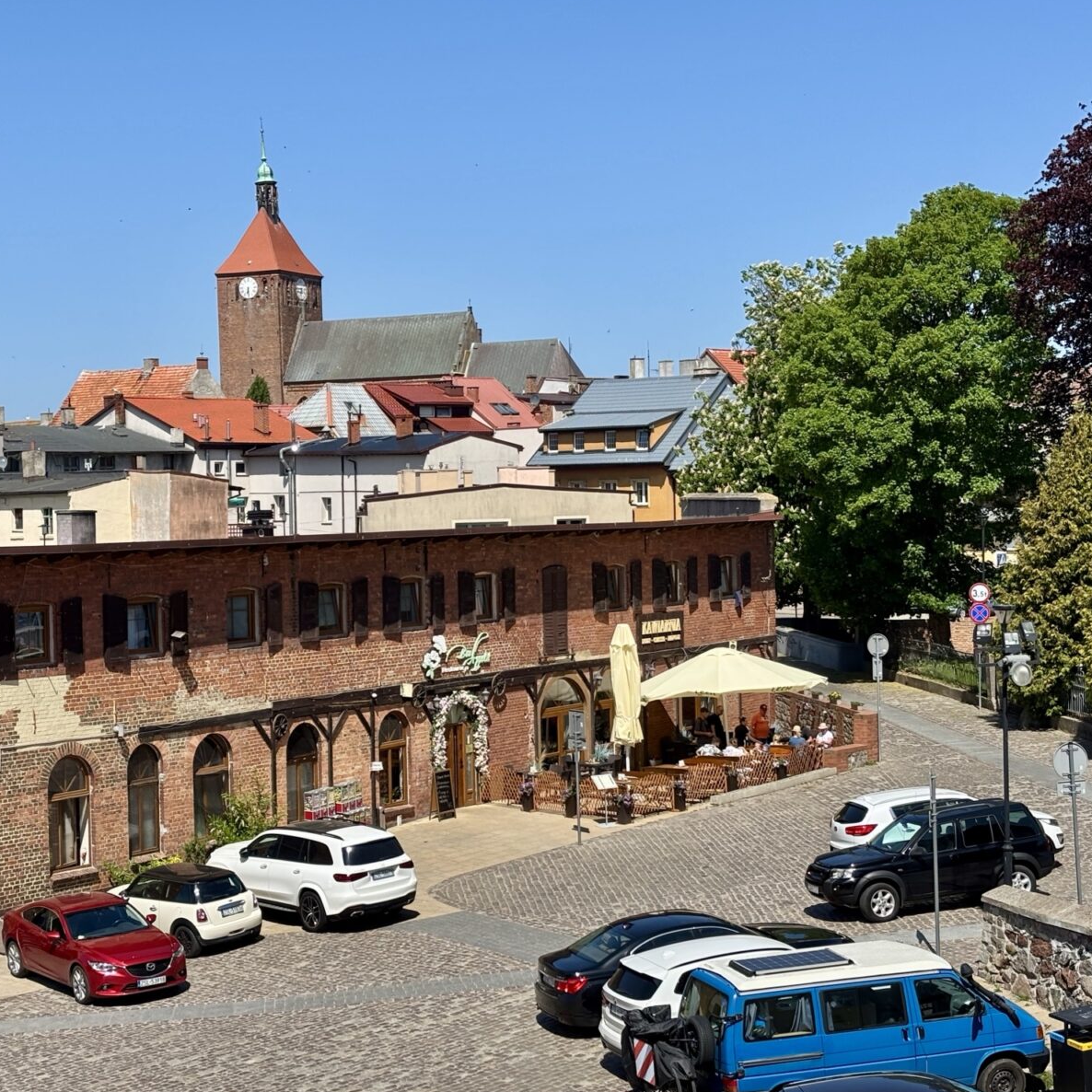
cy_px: 546
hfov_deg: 27.6
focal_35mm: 62
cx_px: 421
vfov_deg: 27.7
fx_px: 2213
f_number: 1.6
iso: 40
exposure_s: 1/3021
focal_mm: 5.96
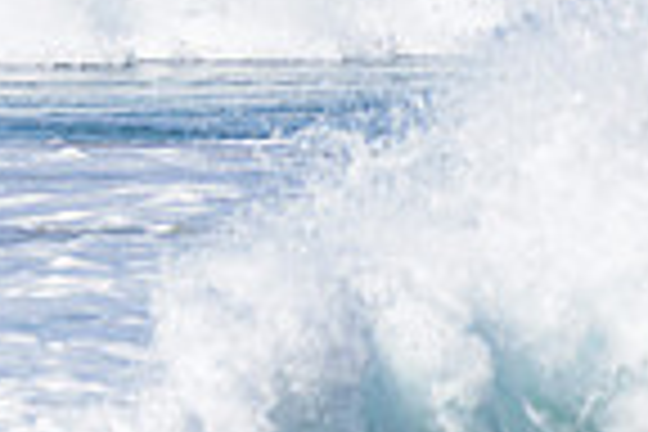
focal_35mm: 2015
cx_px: -603
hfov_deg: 1.0
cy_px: -425
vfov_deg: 0.7
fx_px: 36267
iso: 140
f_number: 5.6
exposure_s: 1/2000
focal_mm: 500
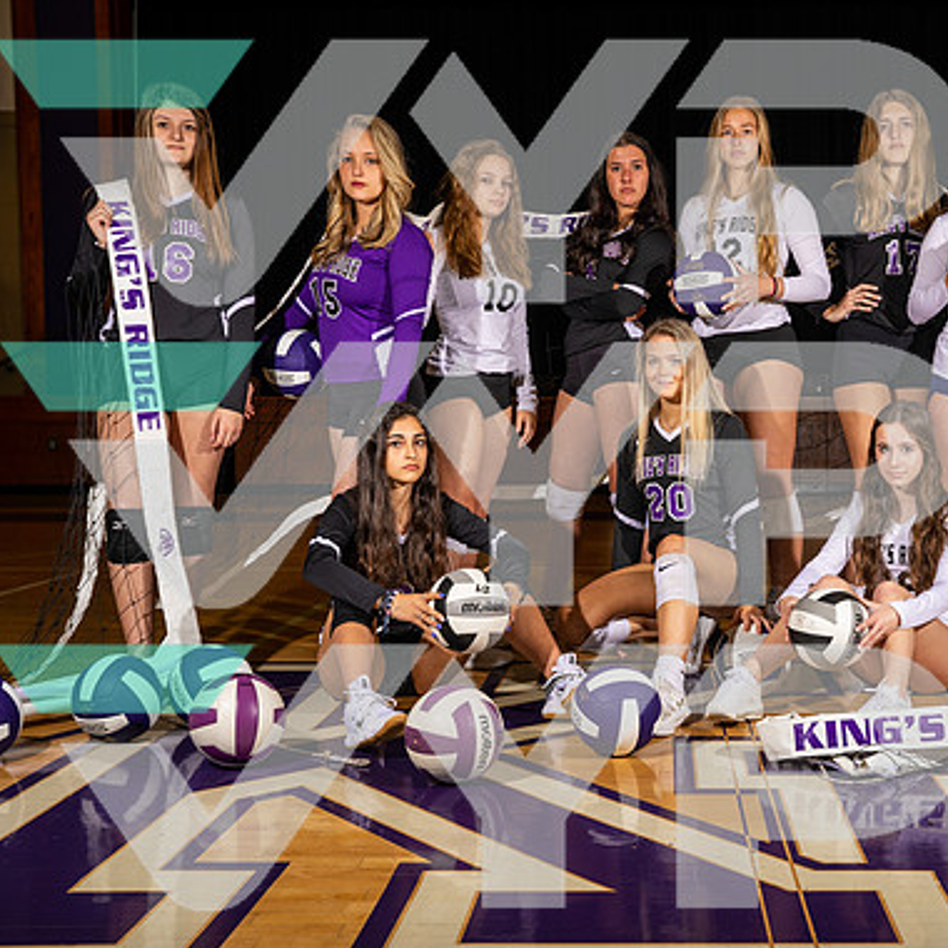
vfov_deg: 35.4
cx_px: 636
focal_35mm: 48
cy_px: 475
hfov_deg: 35.0
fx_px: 1487
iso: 100
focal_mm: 37
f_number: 8
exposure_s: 1/125
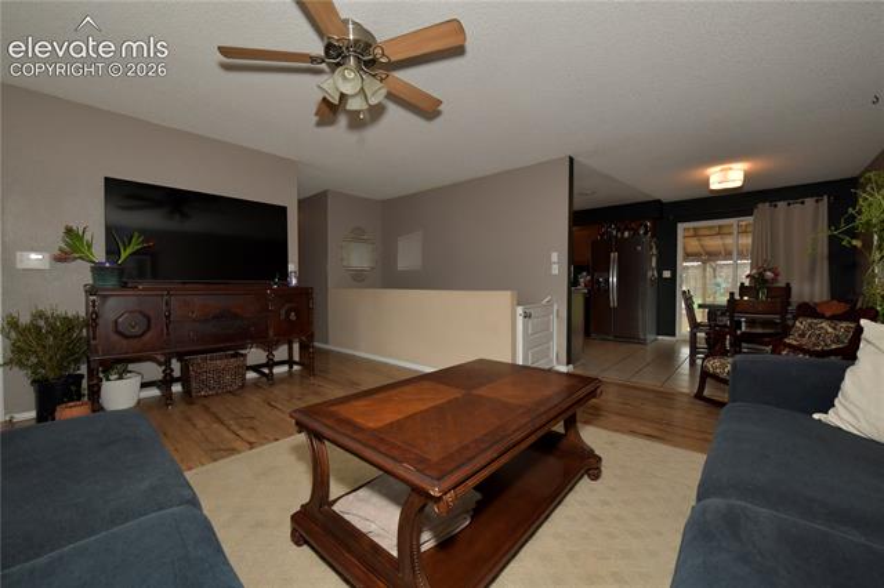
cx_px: 442
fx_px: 344
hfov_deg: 104.3
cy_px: 294
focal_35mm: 14
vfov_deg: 81.1
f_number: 10
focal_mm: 14
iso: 1250
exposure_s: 1/160
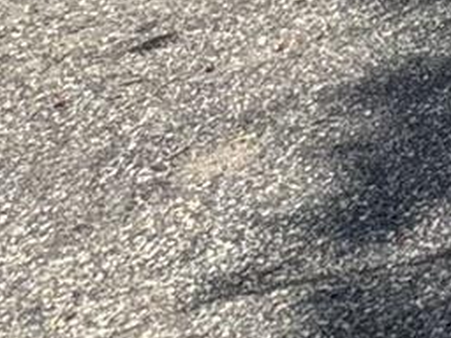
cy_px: -704
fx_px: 1459
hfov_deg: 11.2
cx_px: 1346
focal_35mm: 112
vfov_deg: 9.8
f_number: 2.2
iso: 50
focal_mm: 2.22
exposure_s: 1/1346
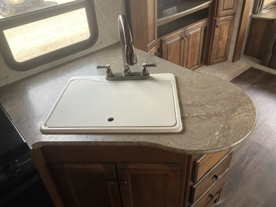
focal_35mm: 29
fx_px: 231
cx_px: 138
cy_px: 104
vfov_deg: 48.2
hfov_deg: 61.7
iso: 80
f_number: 1.8
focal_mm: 3
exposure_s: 1/60
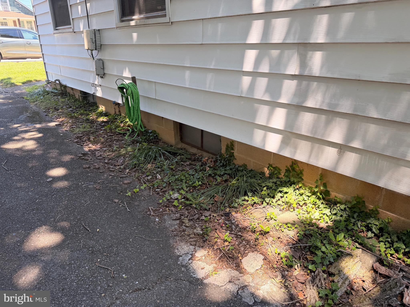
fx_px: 284
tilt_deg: -23.0
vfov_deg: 56.8
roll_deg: +3.6
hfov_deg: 71.6
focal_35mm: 24
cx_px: 205
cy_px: 154
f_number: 1.78
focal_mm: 6.76
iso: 80
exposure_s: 1/309
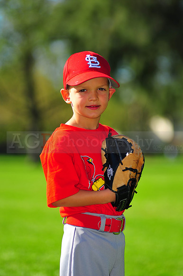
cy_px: 138
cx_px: 92
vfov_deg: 11.4
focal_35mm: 180
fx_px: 1374
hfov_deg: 7.6
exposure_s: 1/1250
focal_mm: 180
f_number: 4
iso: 200
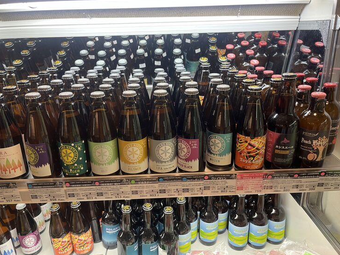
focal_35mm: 27
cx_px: 167
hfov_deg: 65.3
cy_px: 124
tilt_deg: -21.0
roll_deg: +0.8
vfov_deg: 51.3
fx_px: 265
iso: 80
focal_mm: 5.1
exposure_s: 1/50
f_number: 1.6
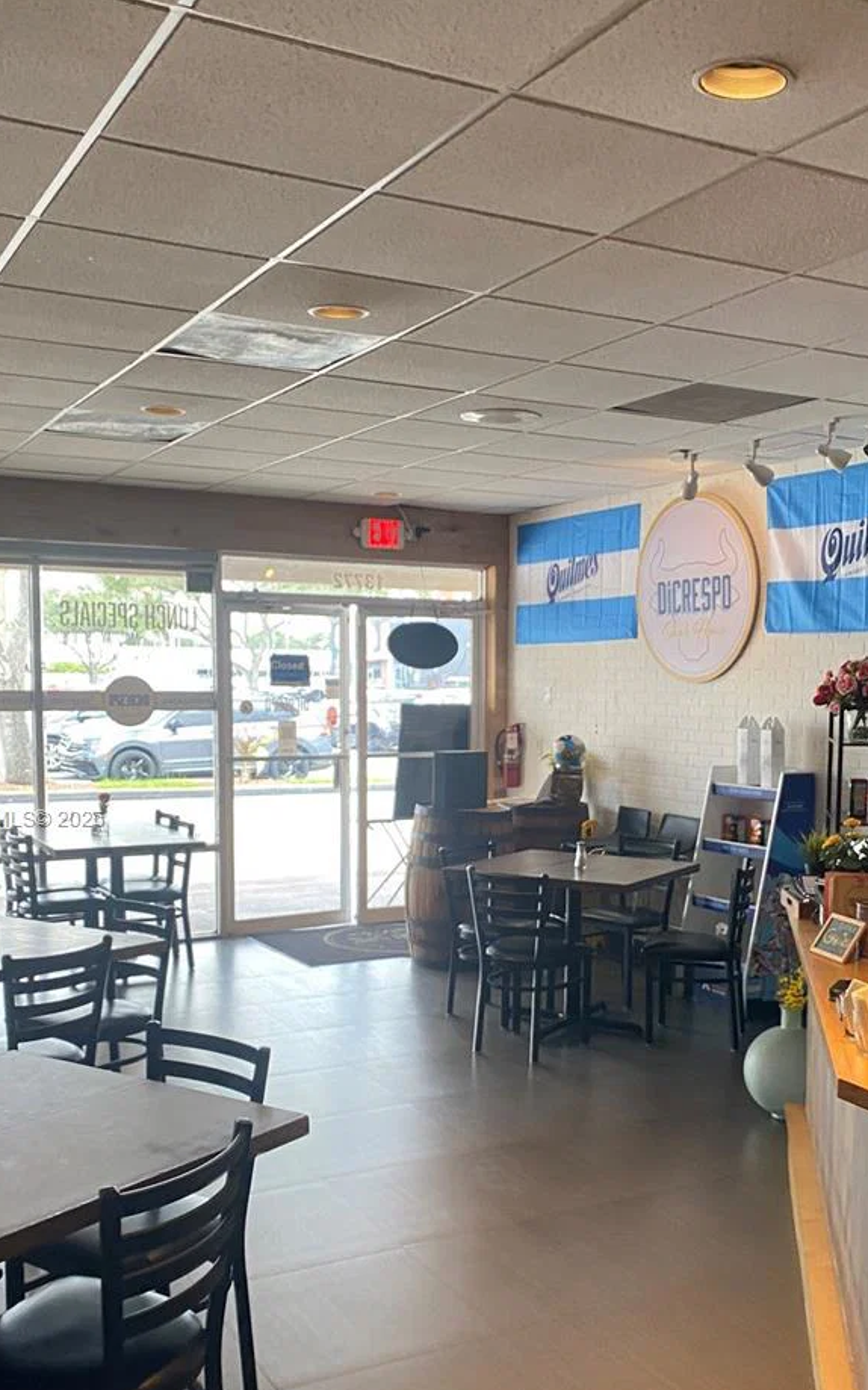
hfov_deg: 35.2
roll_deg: -1.2
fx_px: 1363
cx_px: 504
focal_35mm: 36
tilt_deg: -6.3
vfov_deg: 53.7
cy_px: 820
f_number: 1.8
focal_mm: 4.25
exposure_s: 1/60
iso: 80
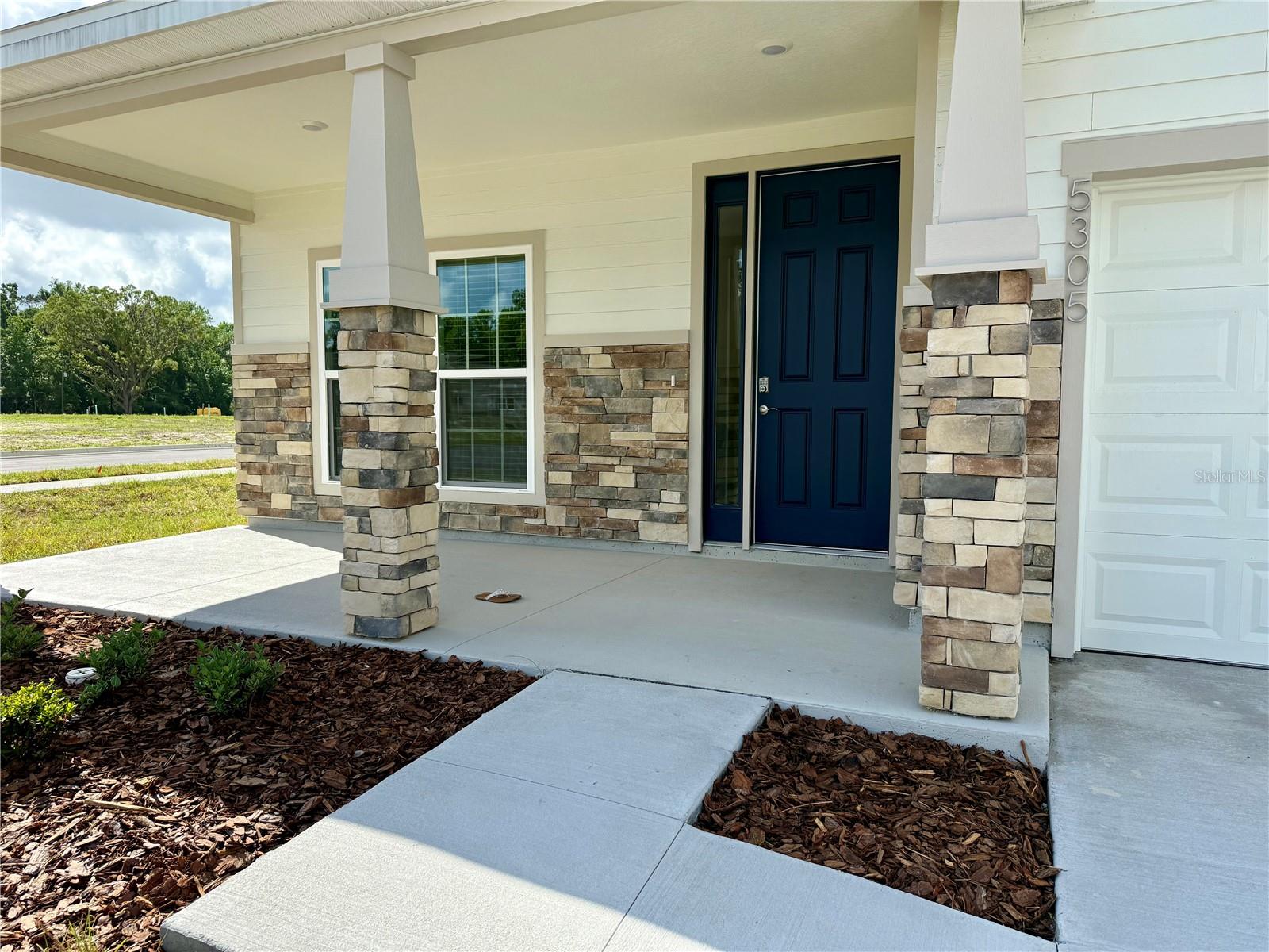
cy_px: 476
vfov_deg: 56.8
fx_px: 880
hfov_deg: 71.6
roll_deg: -0.3
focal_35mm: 24
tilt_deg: -3.0
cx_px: 634
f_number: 1.78
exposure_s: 1/4167
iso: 100
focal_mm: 6.76
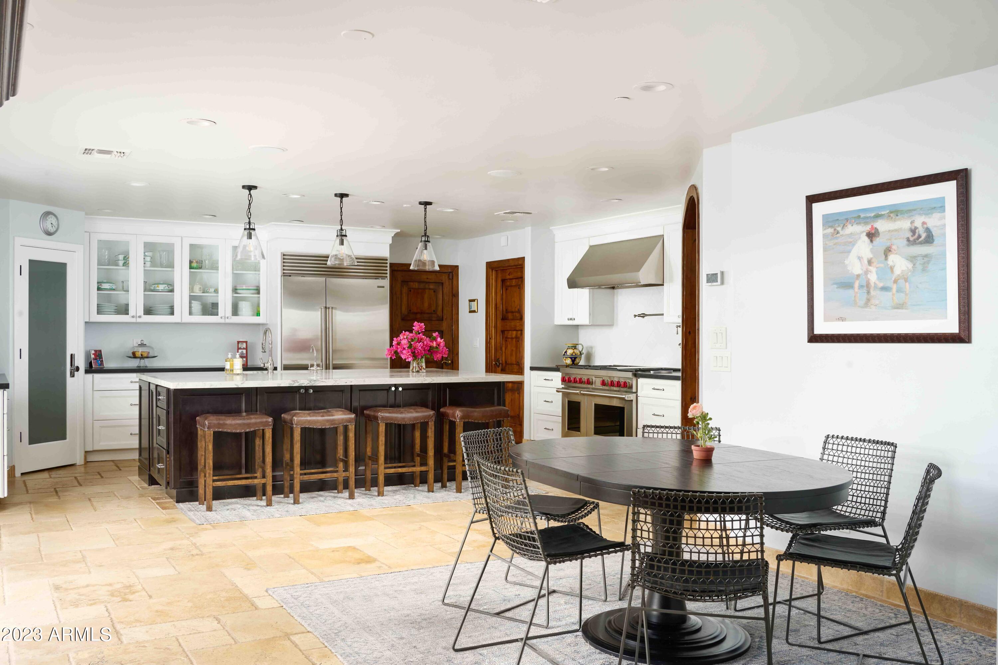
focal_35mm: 33
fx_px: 915
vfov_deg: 40.0
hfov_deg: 57.2
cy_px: 332
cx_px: 499
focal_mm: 33
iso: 400
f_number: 11
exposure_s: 1/3
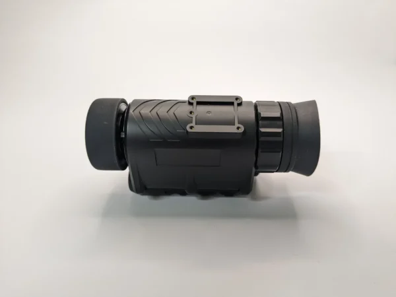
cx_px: 198
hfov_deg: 65.3
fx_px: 309
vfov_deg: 51.4
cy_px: 148
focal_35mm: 27
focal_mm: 4.38
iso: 172
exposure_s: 1/99.9
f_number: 1.73
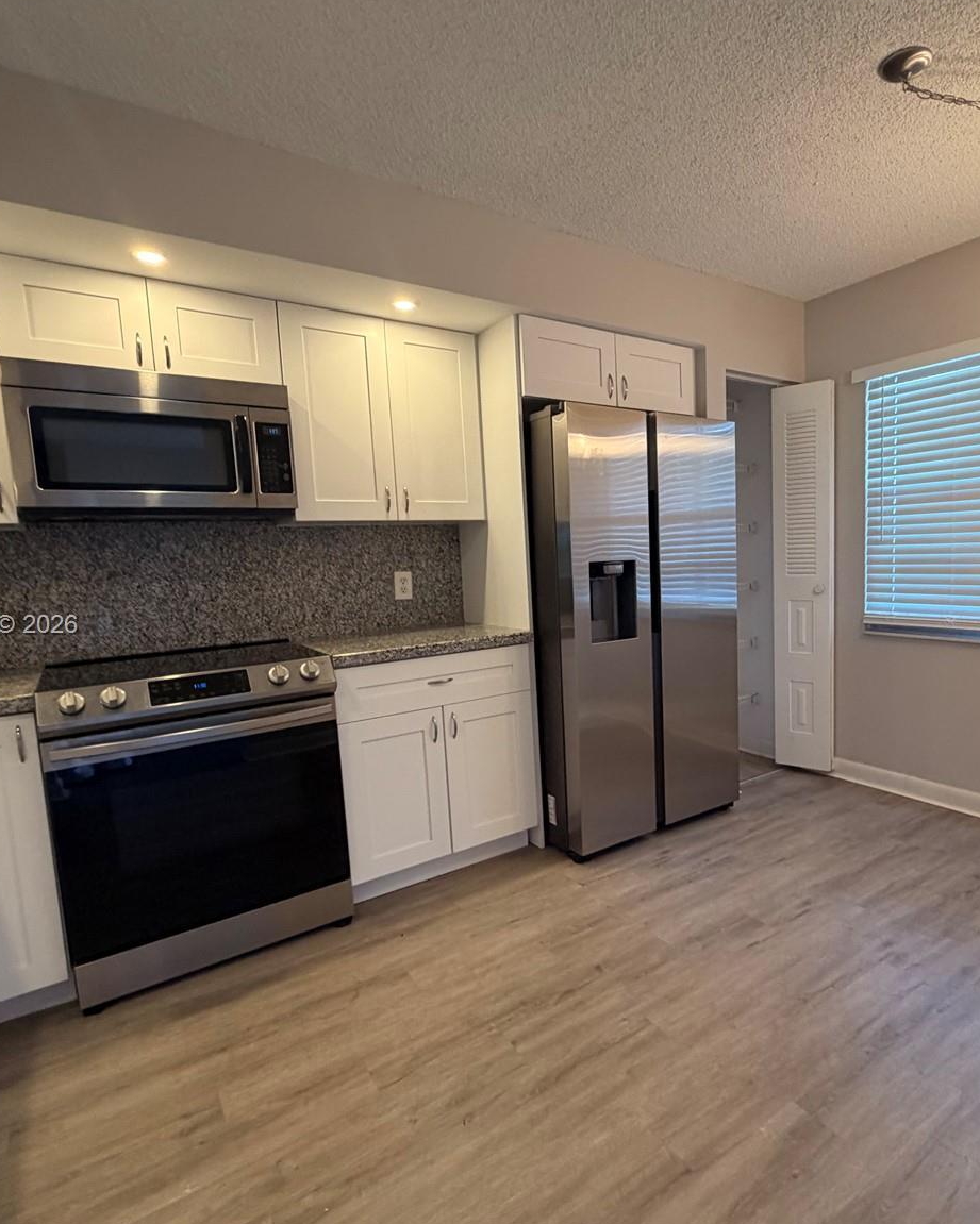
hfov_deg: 70.0
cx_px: 598
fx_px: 689
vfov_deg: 83.3
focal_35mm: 19
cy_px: 626
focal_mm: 2.22
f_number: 2.2
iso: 320
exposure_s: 1/120
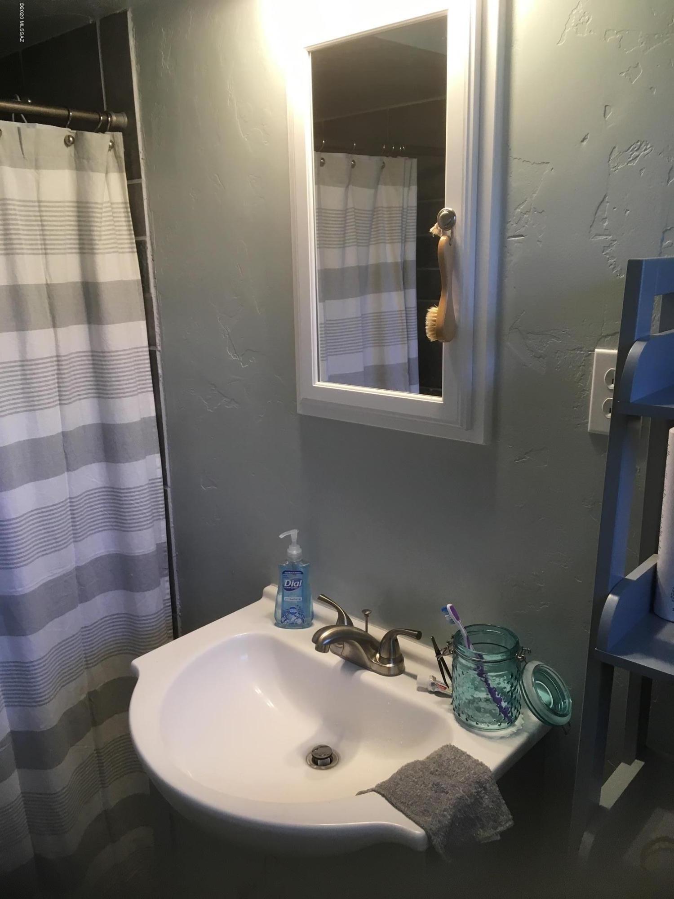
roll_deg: +1.8
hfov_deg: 48.2
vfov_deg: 61.7
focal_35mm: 29
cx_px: 337
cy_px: 450
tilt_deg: -14.2
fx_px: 753
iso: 32
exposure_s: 1/30
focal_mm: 4.15
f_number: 2.2
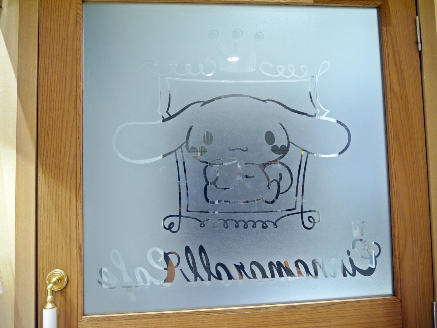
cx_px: 218
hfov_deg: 63.4
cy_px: 164
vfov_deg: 49.7
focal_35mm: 28
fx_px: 353
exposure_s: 1/60
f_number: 3.5
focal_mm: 14
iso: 200
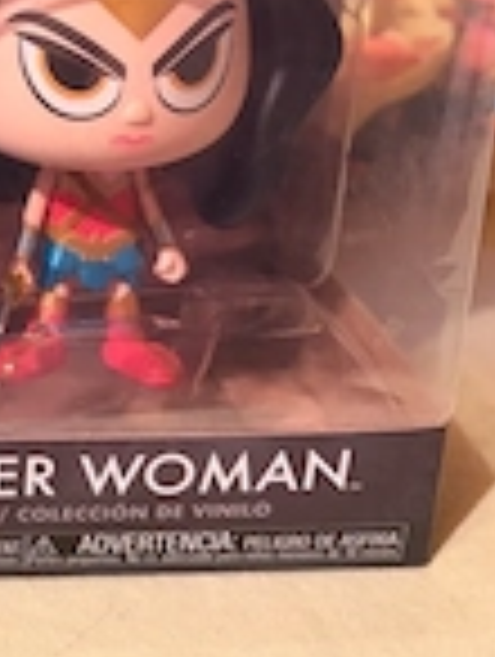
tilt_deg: -18.0
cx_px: -135
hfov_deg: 19.3
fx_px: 1350
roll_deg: +0.4
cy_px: 171
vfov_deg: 27.0
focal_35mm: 71
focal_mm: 5.96
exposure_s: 1/50
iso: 500
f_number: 1.6
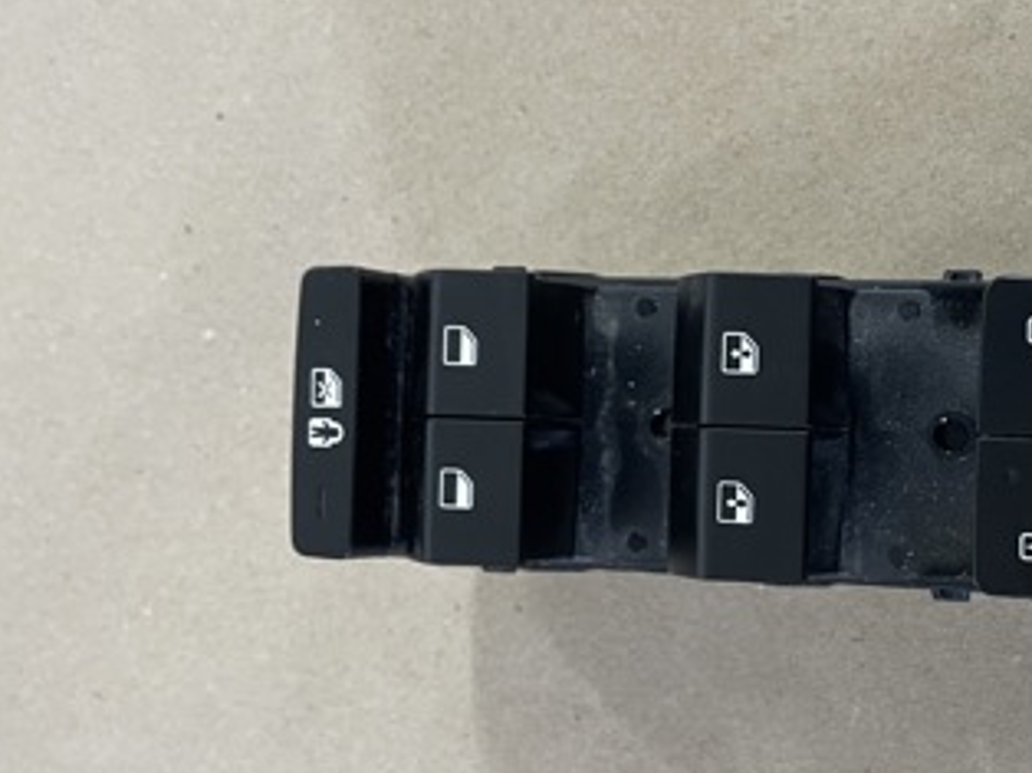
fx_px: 1579
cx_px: 917
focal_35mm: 53
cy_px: 469
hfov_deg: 34.3
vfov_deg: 27.4
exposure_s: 1/50
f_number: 1.6
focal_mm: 4.2
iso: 125
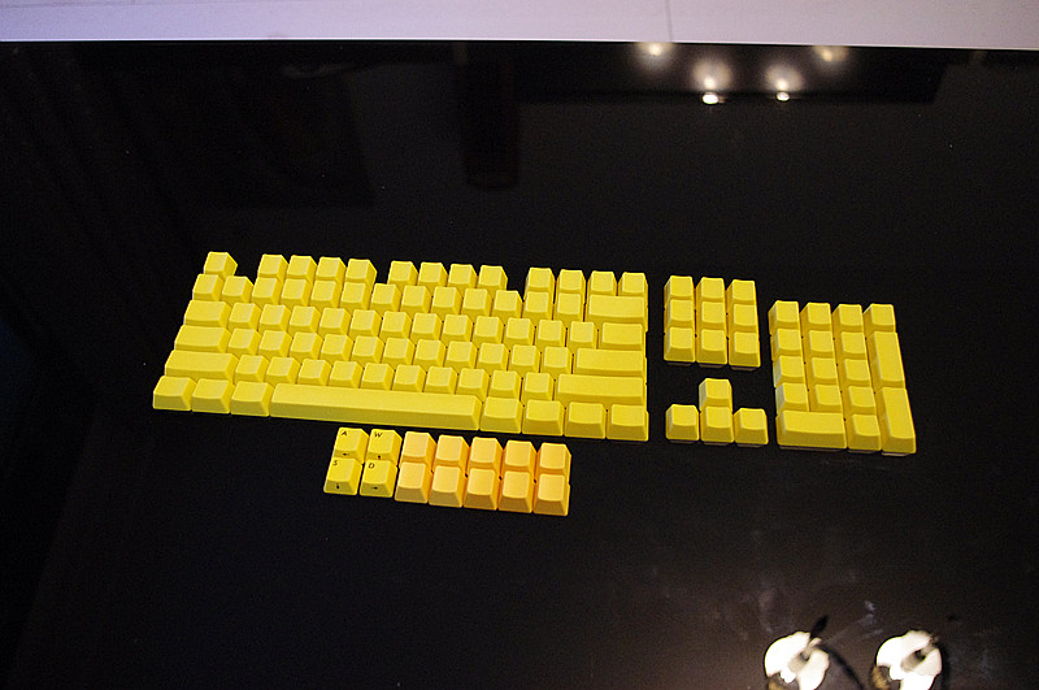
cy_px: 345
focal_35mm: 34
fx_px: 980
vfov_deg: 38.8
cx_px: 520
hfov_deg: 55.9
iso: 3200
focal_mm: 23.13
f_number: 4
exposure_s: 1/25
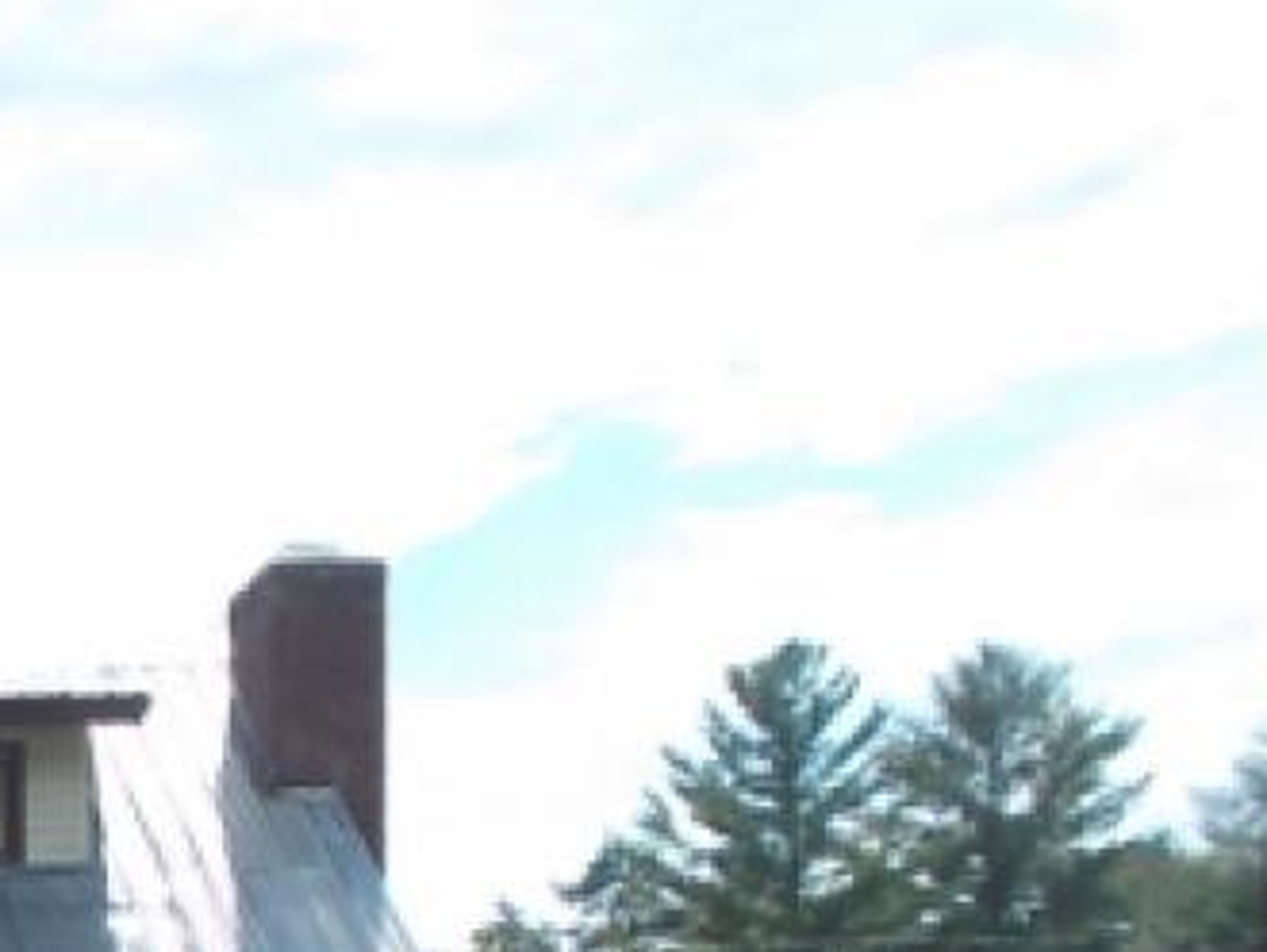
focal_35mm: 93
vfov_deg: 14.9
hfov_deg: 19.0
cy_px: 1376
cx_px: -530
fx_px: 3406
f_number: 3.4
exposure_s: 1/800
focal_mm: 5.3
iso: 80
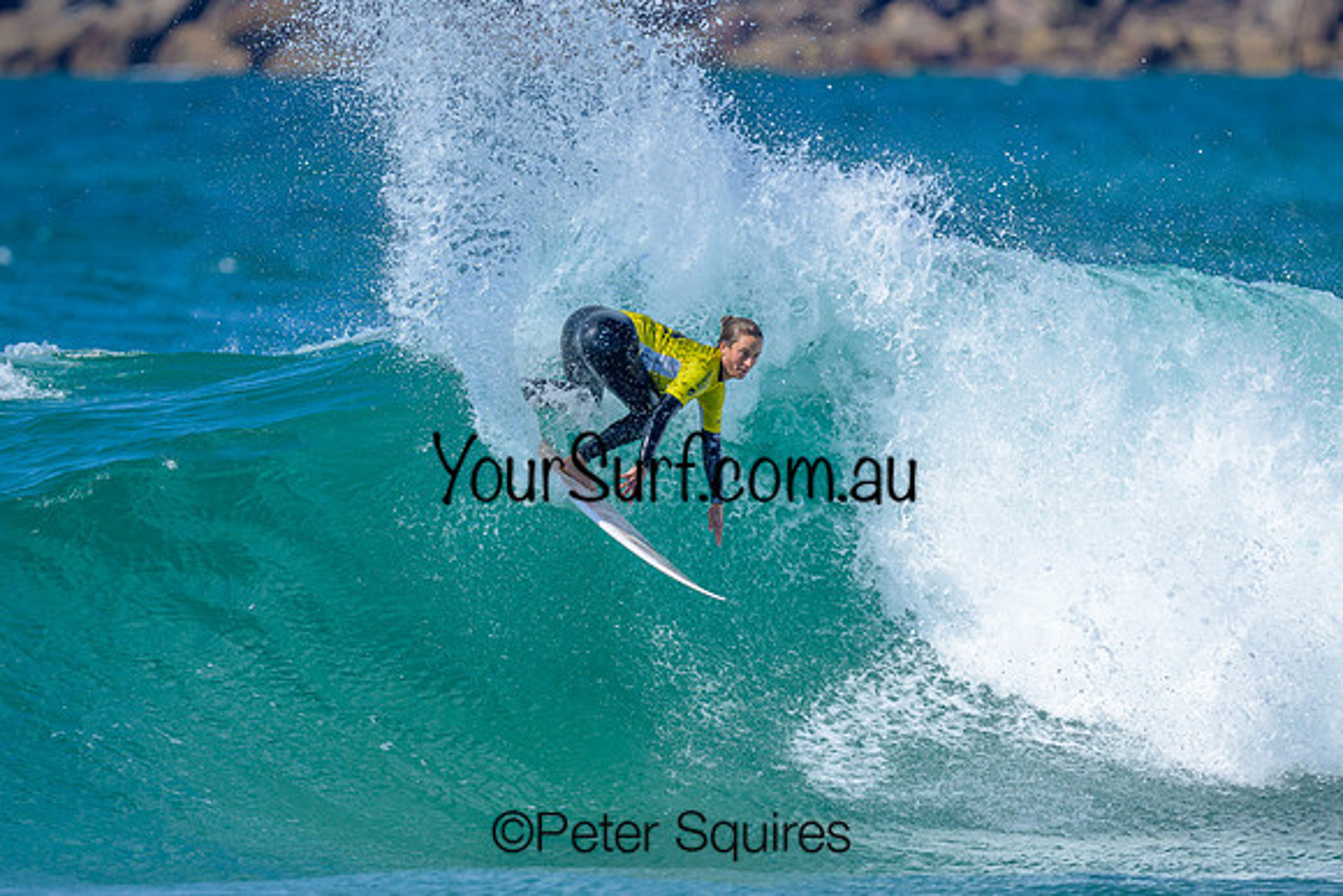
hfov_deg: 2.1
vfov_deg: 1.4
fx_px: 37012
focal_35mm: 992
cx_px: 583
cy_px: 555
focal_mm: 800
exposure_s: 1/2000
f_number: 6.3
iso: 220
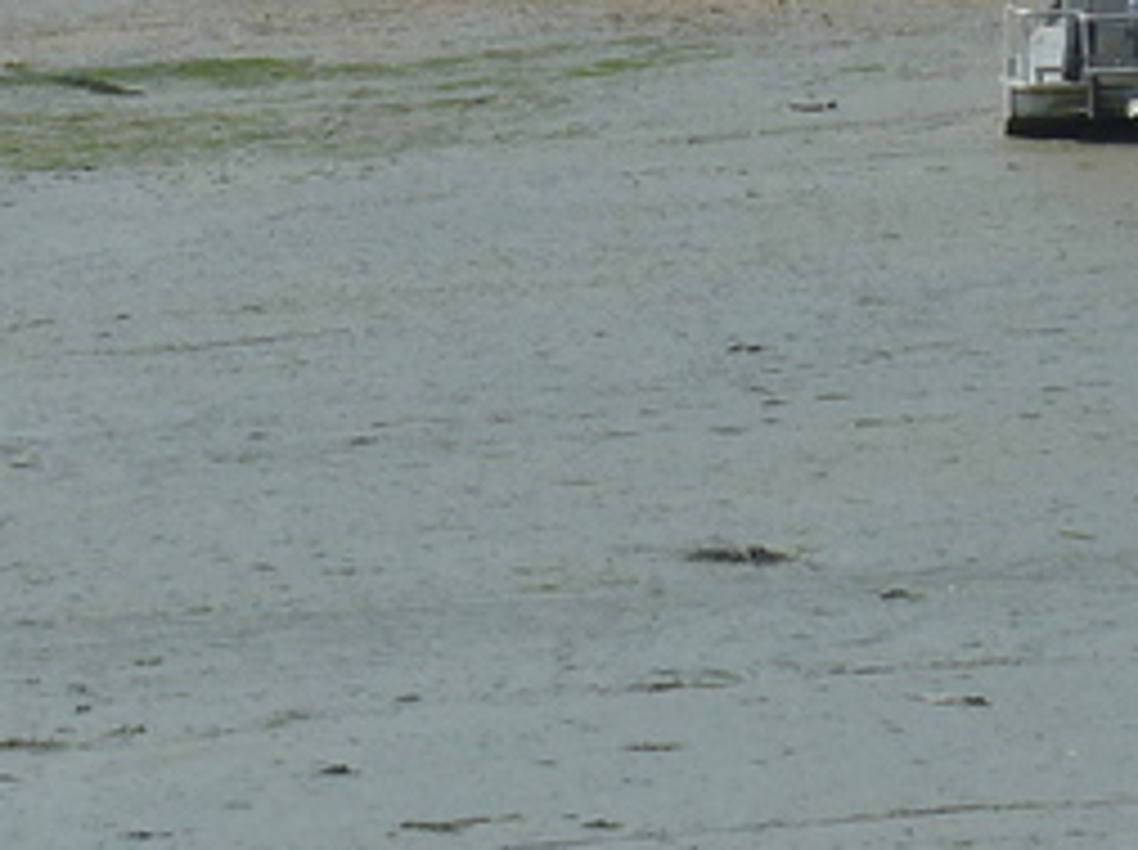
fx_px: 11227
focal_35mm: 342
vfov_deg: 4.3
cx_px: 18
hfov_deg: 5.8
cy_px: -517
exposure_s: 1/500
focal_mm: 11.9
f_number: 5
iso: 80
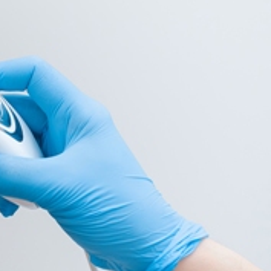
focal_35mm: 101
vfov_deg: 17.2
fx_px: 895
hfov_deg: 15.5
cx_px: -165
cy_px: 150
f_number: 2.8
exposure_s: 1/125
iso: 400
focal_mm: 35
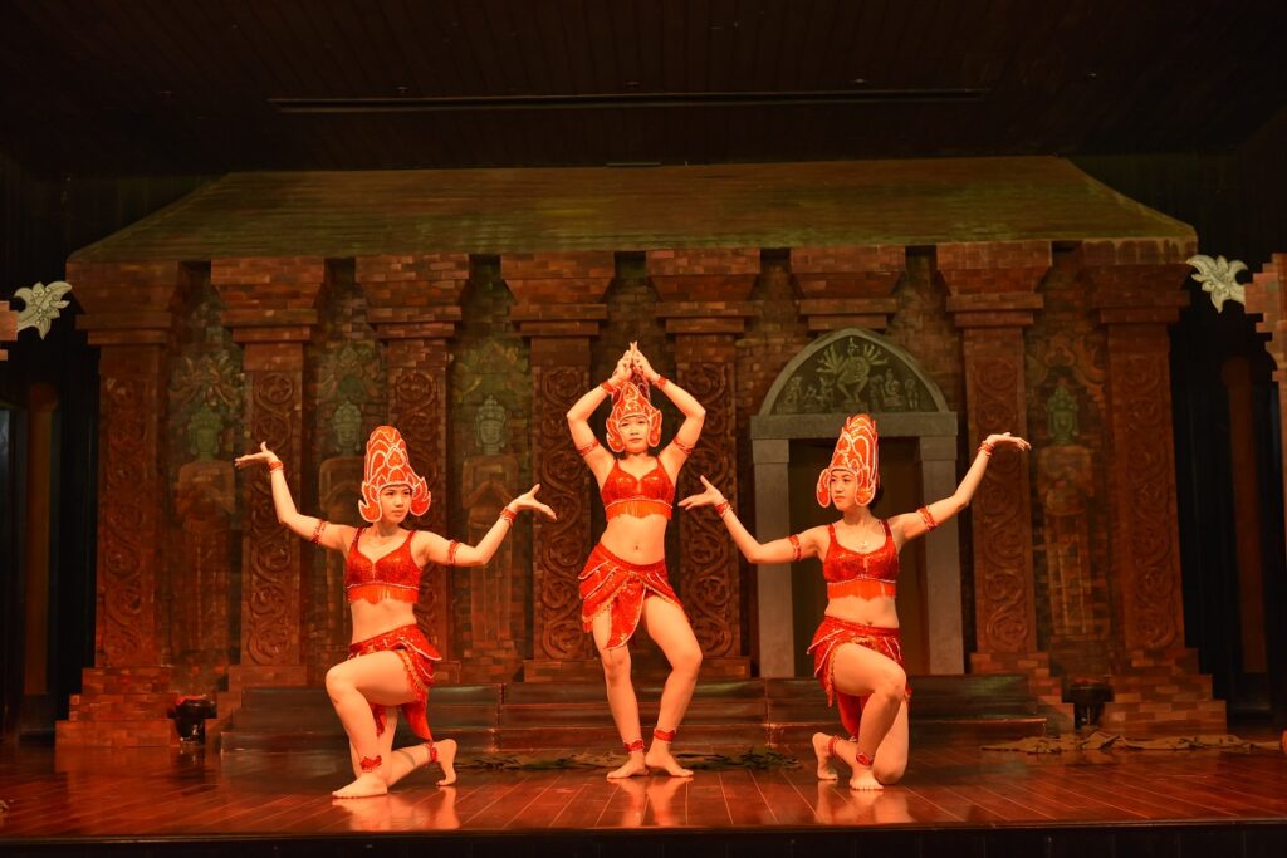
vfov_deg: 27.0
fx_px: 1788
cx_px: 644
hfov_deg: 39.6
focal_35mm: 50
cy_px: 429
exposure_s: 1/125
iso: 500
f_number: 3.2
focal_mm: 50
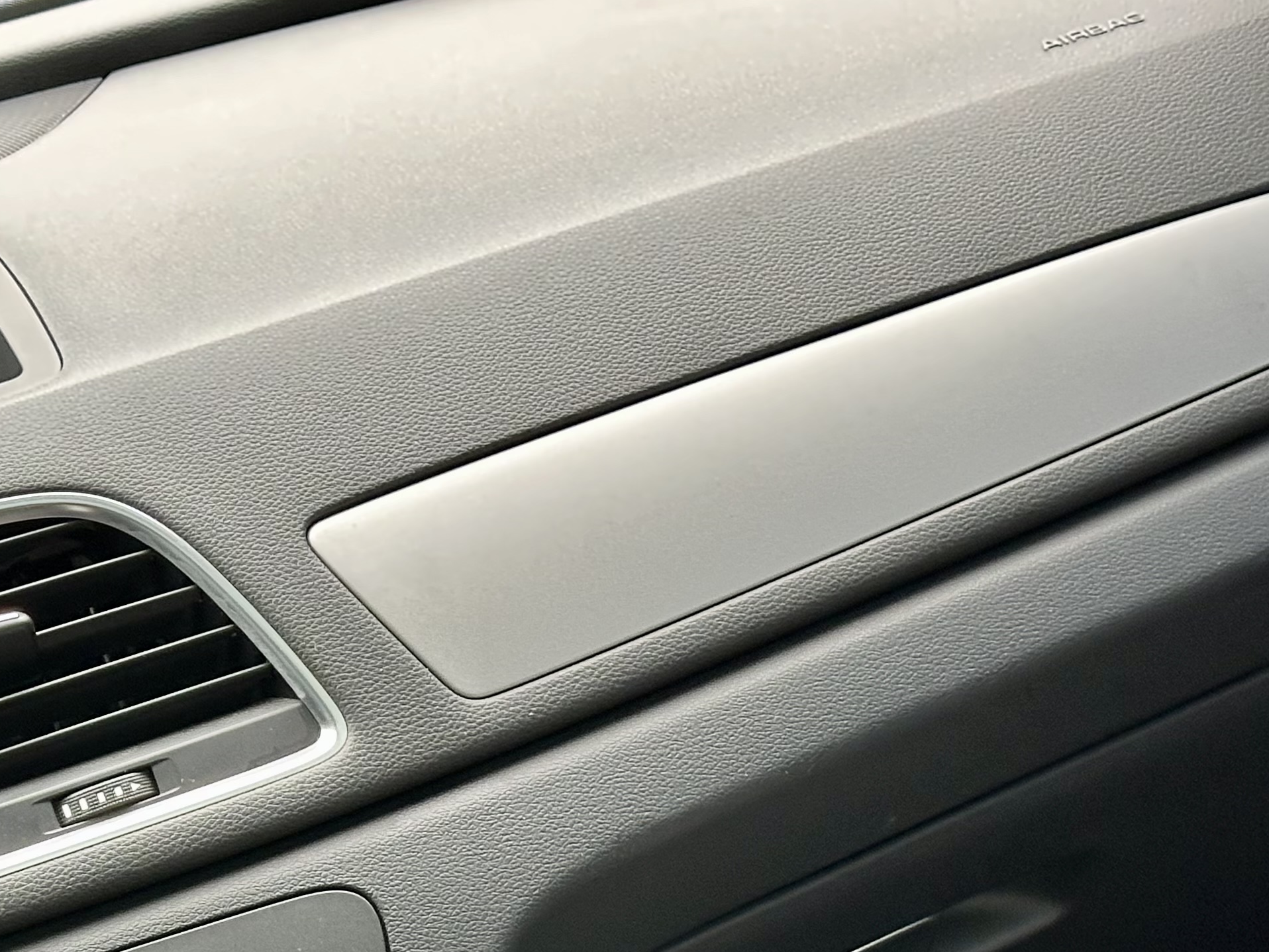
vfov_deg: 14.4
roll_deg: +15.2
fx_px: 3703
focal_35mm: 101
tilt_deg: -22.4
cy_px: 990
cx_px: -63
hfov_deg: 18.8
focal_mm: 6.86
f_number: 1.78
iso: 250
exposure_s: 1/60
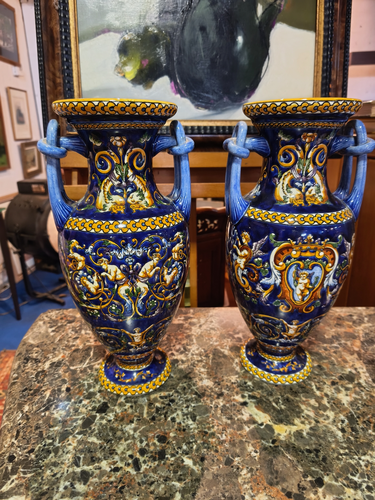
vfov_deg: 73.9
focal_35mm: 23
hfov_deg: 58.9
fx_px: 332
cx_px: 188
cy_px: 250
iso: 800
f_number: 1.7
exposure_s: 1/33.3
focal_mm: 5.35
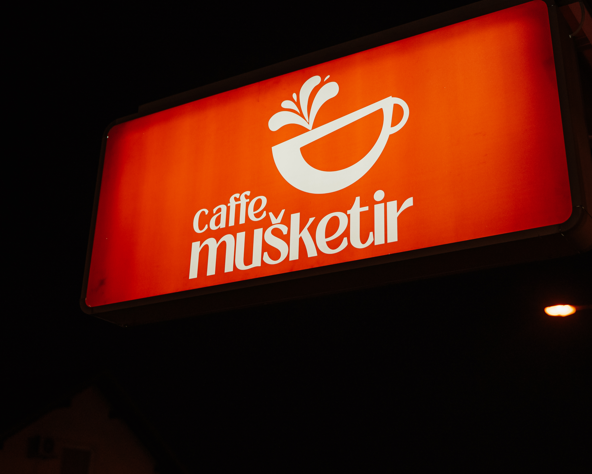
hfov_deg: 36.0
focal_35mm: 52
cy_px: 164
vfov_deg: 29.0
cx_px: 318
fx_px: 911
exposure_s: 1/125
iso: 800
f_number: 2.8
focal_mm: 35
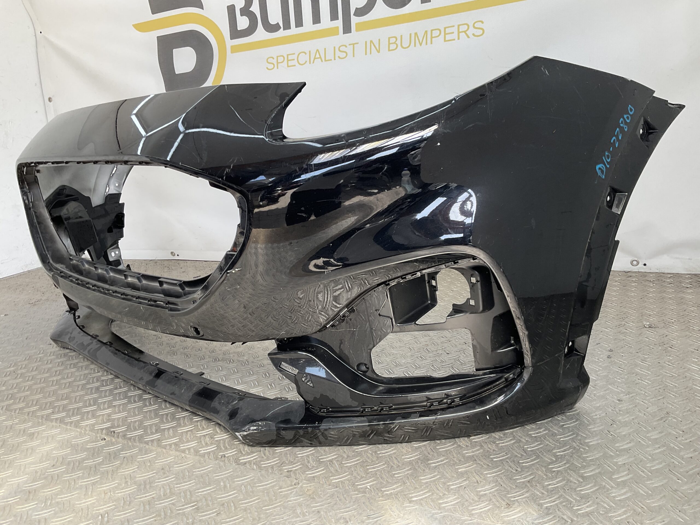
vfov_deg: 48.2
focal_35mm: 29
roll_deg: +6.6
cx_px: 350
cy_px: 262
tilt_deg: -14.8
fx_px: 586
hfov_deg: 61.7
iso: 16
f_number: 1.8
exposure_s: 1/166
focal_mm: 3
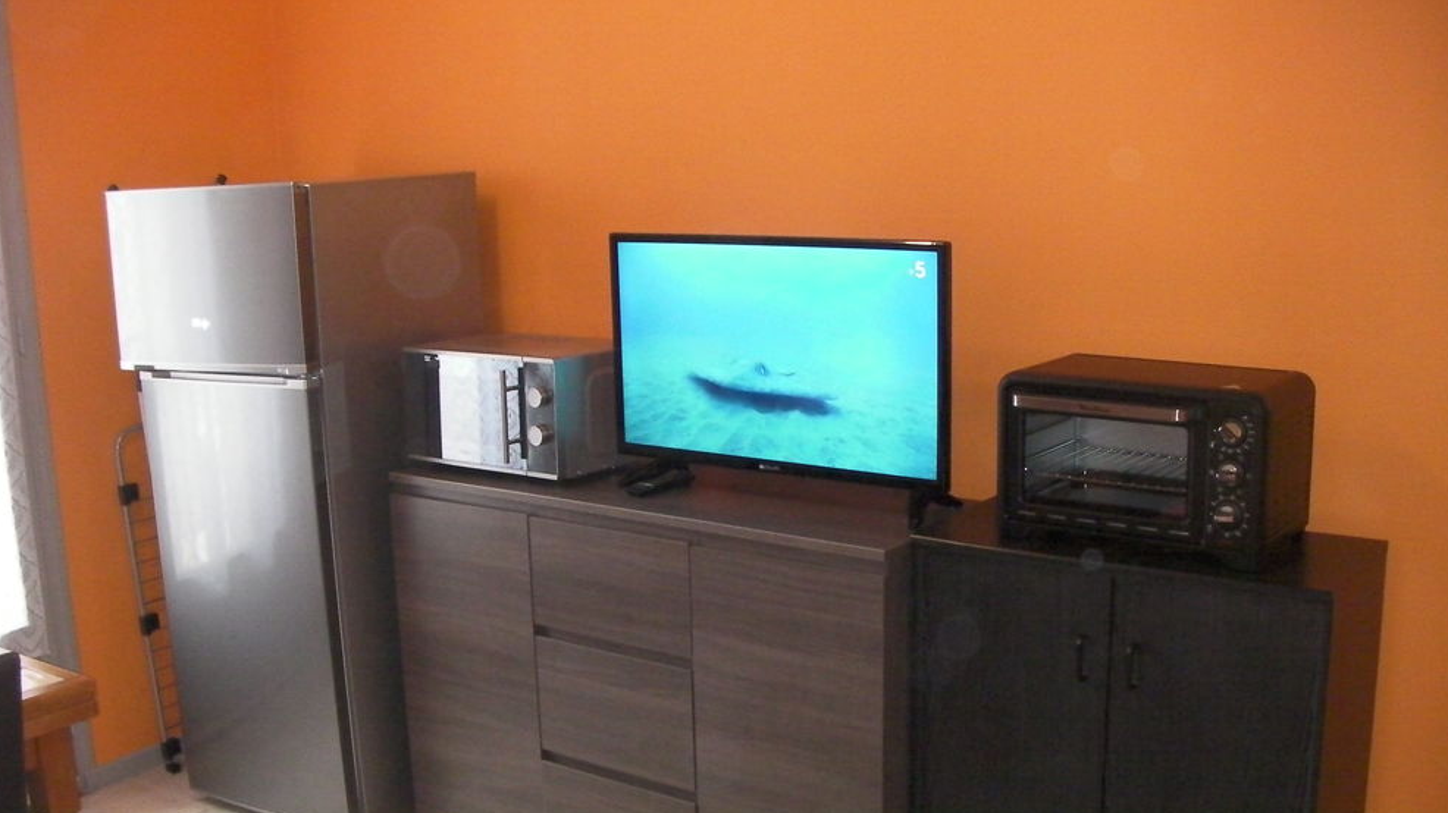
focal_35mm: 42
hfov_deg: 48.4
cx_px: 724
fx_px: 1612
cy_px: 525
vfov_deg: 28.2
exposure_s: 1/30
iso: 382
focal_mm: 6.3
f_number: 3.5
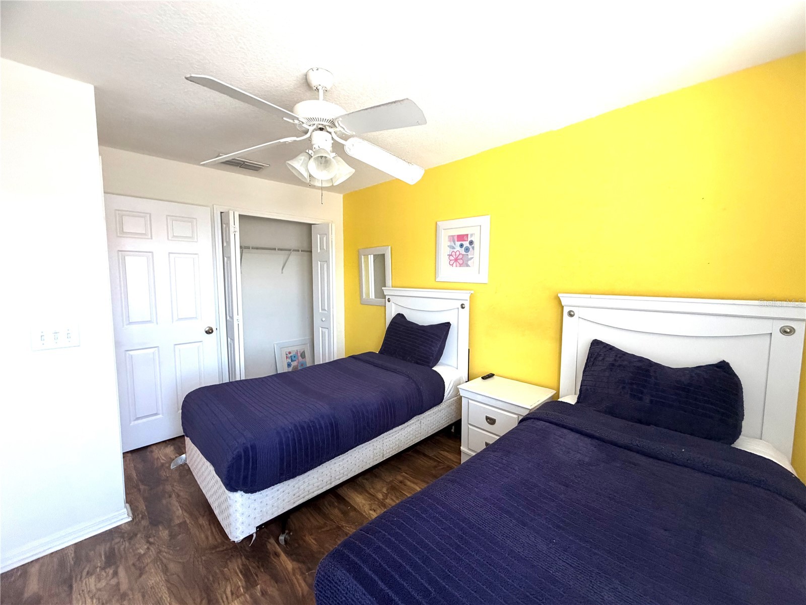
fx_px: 326
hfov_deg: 102.1
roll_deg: +0.1
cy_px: 302
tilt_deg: -5.4
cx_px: 403
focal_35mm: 14
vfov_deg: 85.7
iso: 320
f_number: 2.2
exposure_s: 1/110
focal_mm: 2.22
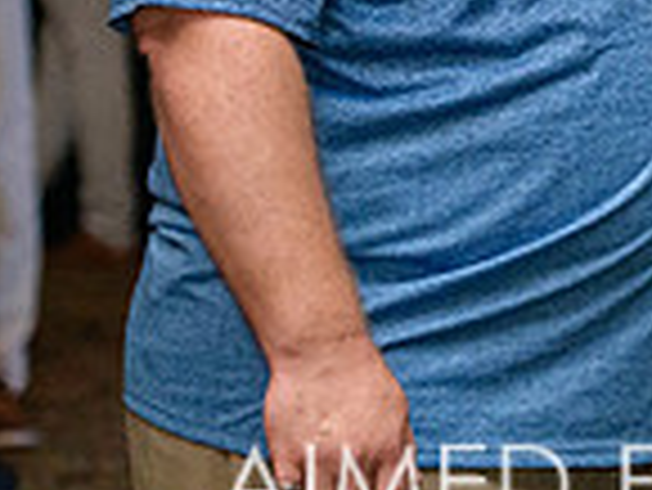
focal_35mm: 361
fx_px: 6805
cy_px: -332
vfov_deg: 4.1
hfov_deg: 5.5
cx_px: 854
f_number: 3.5
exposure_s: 1/250
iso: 2000
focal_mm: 90
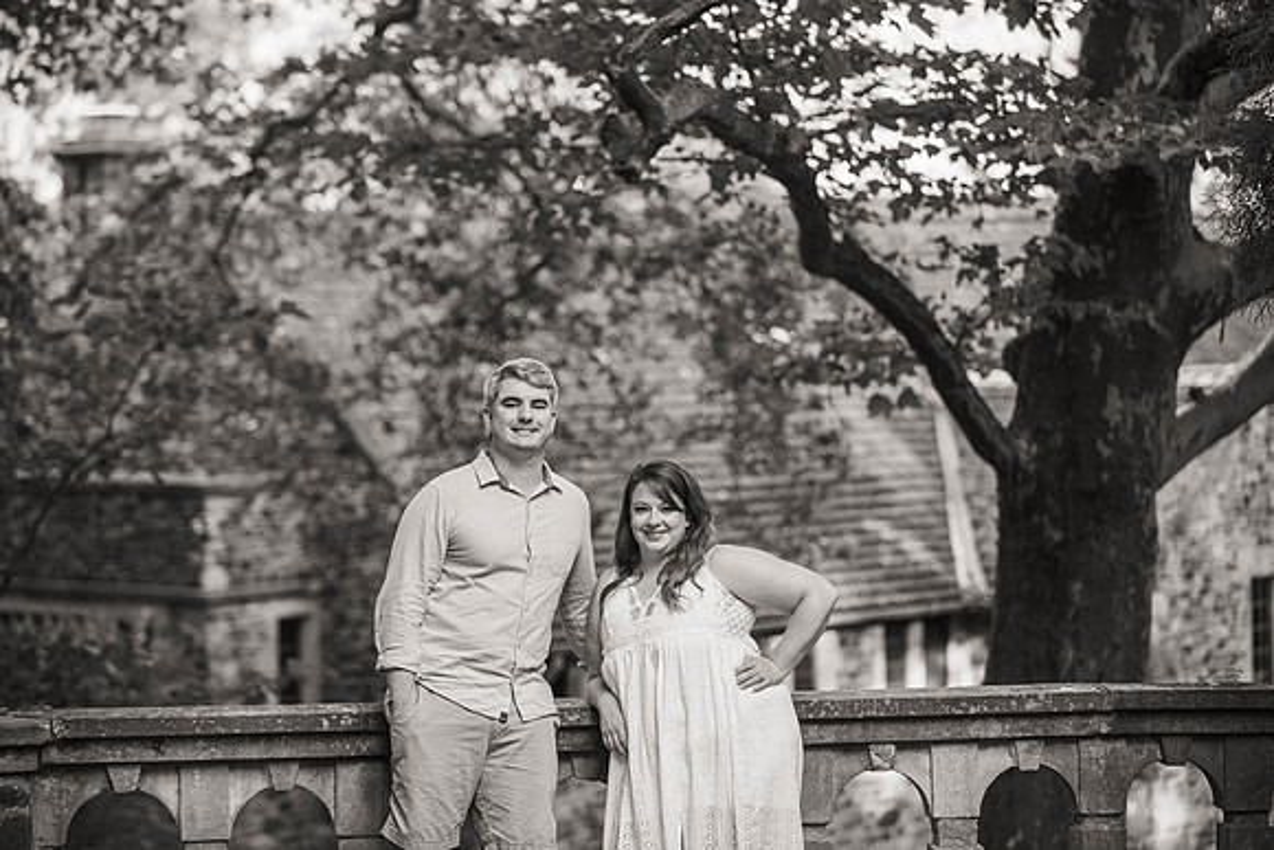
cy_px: 425
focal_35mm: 120
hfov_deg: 17.1
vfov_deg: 11.4
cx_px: 649
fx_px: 4240
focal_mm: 116
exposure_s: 1/500
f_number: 3.2
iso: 800
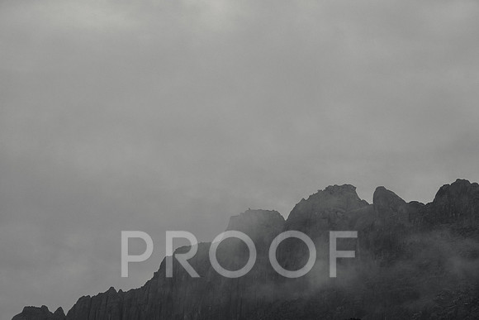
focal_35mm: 131
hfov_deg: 15.6
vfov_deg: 10.5
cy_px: 160
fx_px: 1743
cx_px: 240
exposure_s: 1/400
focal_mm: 131
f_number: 5
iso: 800
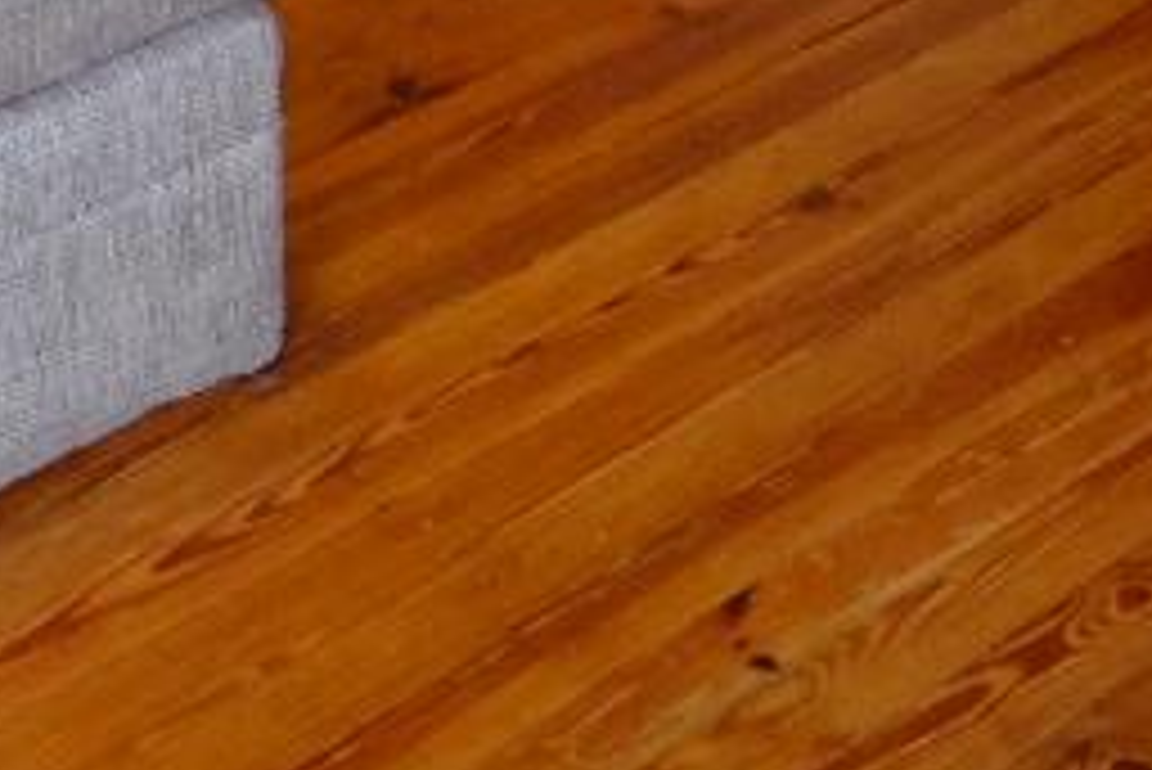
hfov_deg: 19.6
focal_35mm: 104
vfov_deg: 10.2
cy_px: -1427
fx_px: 3330
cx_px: 504
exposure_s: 1/60
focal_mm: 10
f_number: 4
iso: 3200
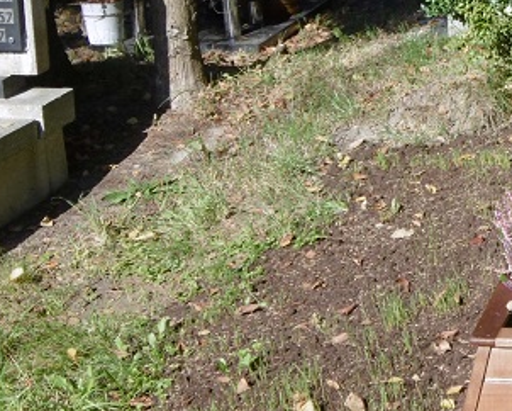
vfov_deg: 13.8
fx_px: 1683
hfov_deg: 16.4
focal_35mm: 111
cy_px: 54
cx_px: 659
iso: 100
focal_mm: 7.7
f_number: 3.8
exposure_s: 1/500
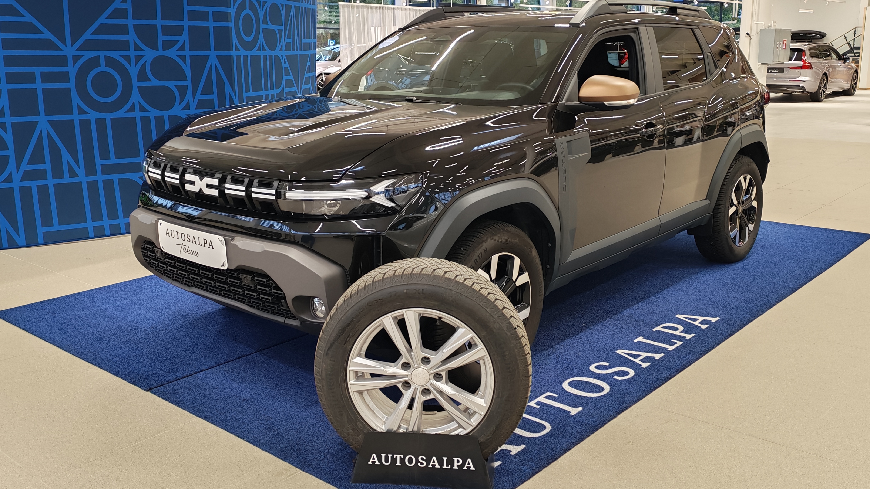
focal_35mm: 36
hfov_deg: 55.3
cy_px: 213
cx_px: 435
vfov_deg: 32.8
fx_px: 830
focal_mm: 6.12
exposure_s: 1/100
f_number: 1.9
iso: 447
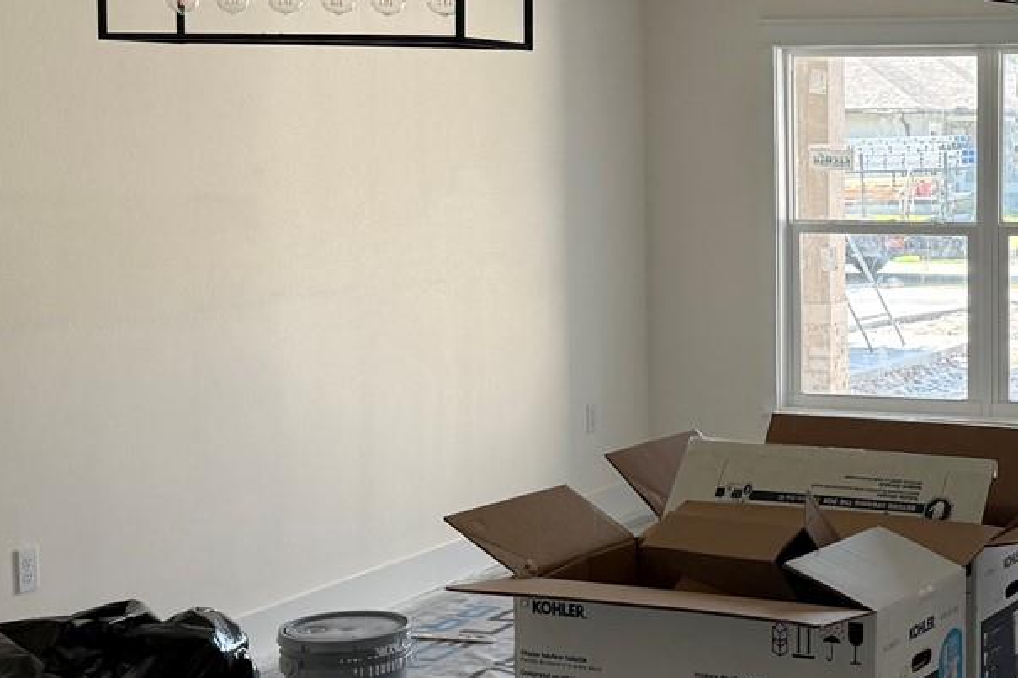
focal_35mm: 66
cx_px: 1011
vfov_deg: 20.6
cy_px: 283
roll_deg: -1.2
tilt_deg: -3.6
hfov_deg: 28.7
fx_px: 1866
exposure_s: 1/121
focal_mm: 6.76
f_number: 1.78
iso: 80
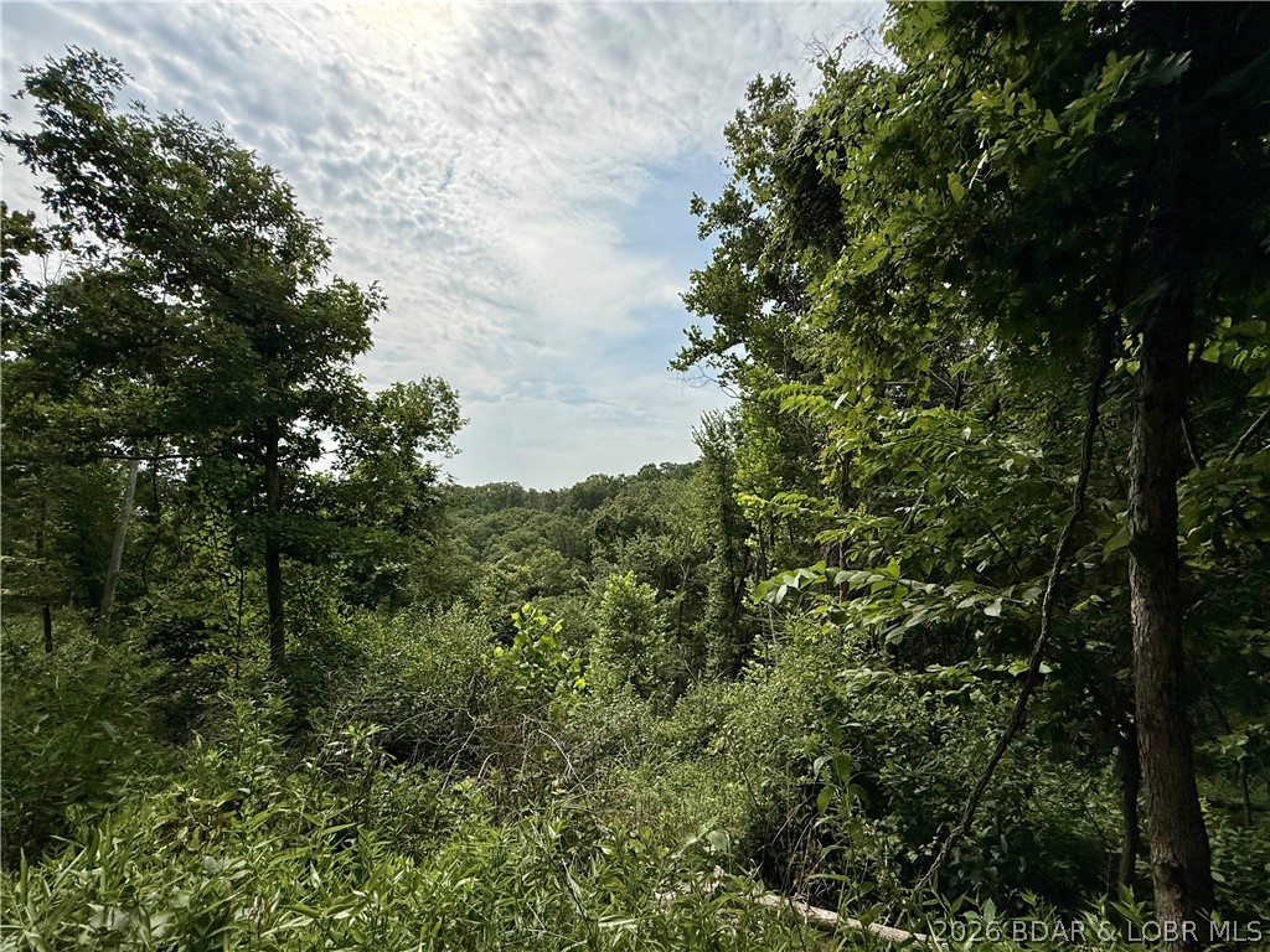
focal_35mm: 14
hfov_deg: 102.1
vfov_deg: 85.7
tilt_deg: +6.3
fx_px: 514
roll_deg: -0.1
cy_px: 476
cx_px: 635
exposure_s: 1/6173
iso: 64
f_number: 2.2
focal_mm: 2.22
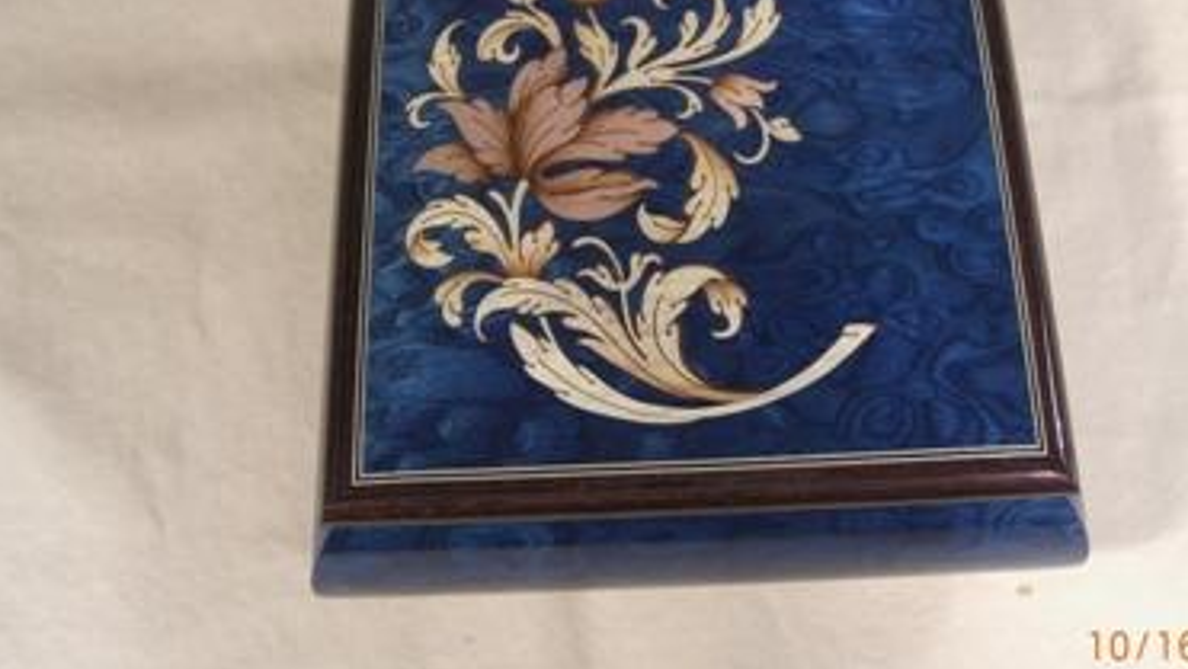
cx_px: 682
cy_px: 218
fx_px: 1576
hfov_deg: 41.2
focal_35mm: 50
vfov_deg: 23.9
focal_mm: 7.9
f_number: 2.8
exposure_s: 1/100
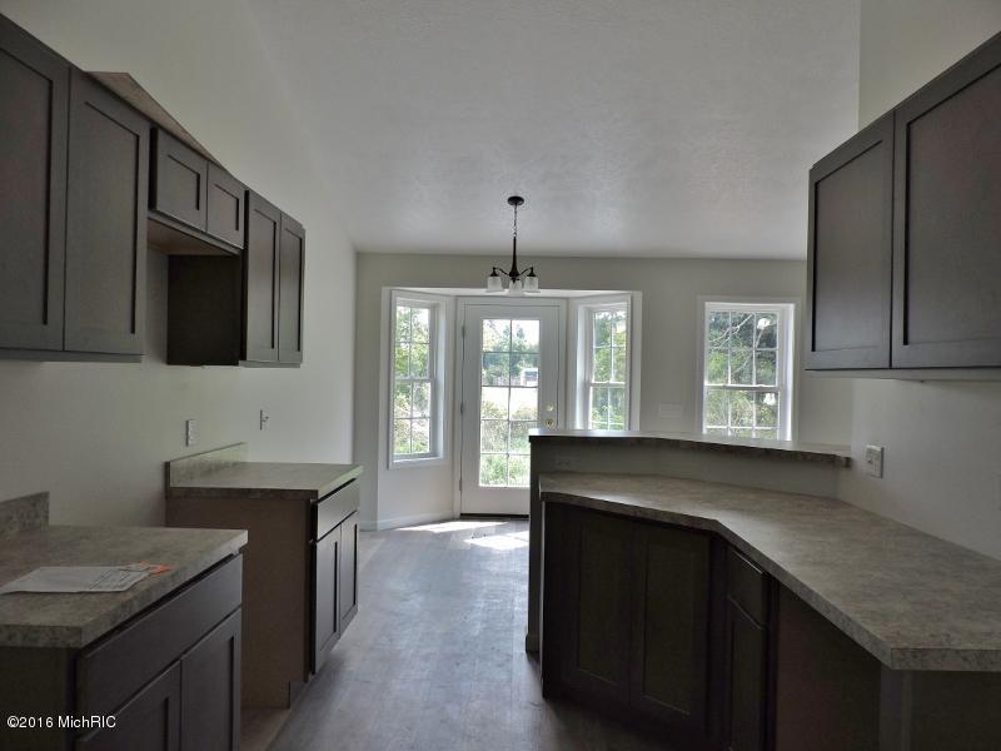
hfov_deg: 71.6
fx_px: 694
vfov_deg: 56.8
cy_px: 376
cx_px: 500
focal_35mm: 24
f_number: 3
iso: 100
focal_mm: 4.3
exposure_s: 1/100
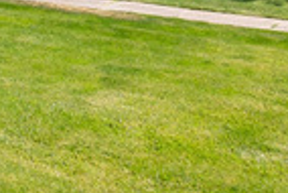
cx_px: -146
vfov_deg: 16.2
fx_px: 585
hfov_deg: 22.6
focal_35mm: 73
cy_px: -141
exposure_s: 1/640
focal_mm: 10
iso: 400
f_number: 8
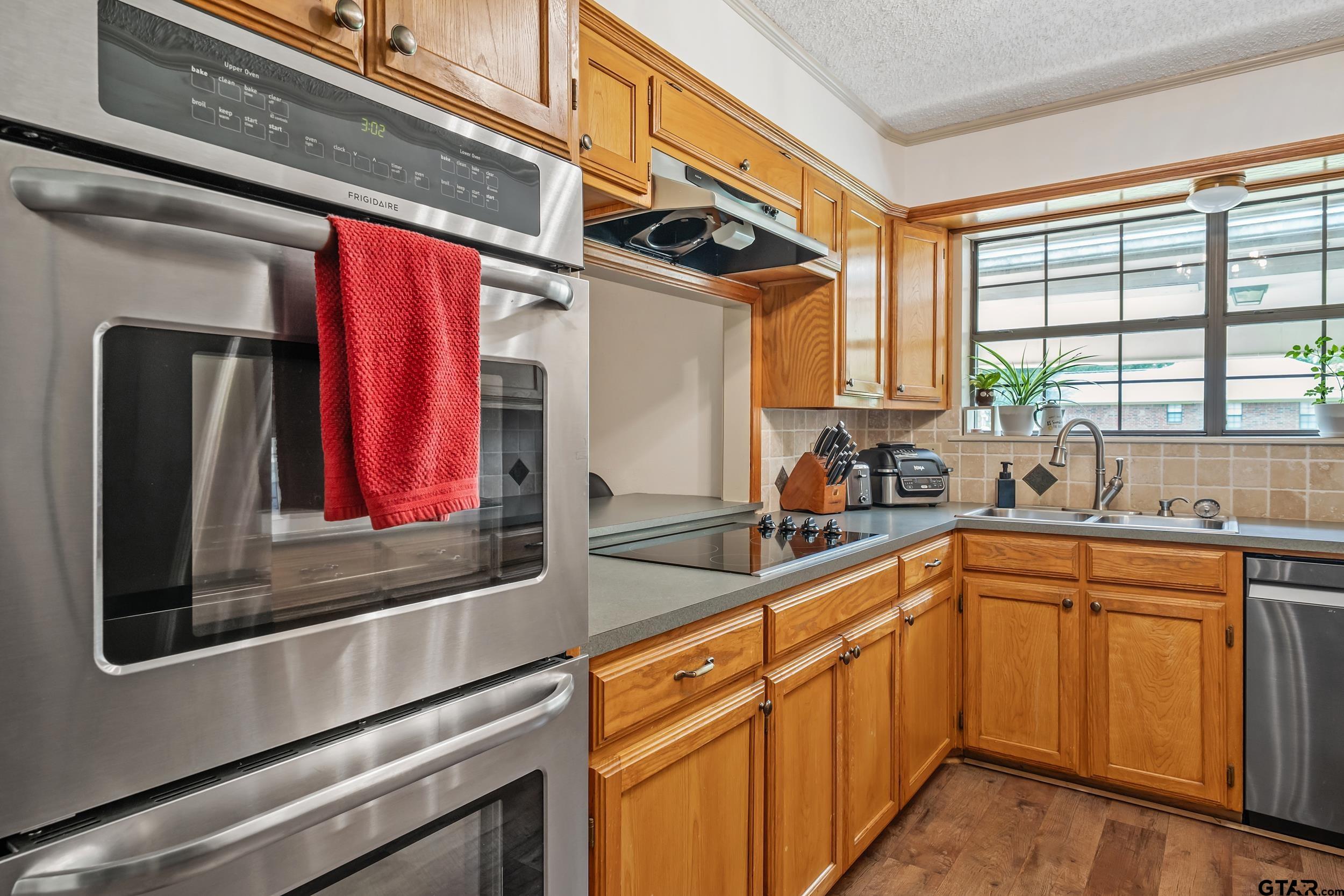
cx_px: 672
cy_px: 448
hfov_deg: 81.2
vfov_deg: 59.5
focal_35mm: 21
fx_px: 784
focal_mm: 21
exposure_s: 1/5
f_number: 8
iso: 800
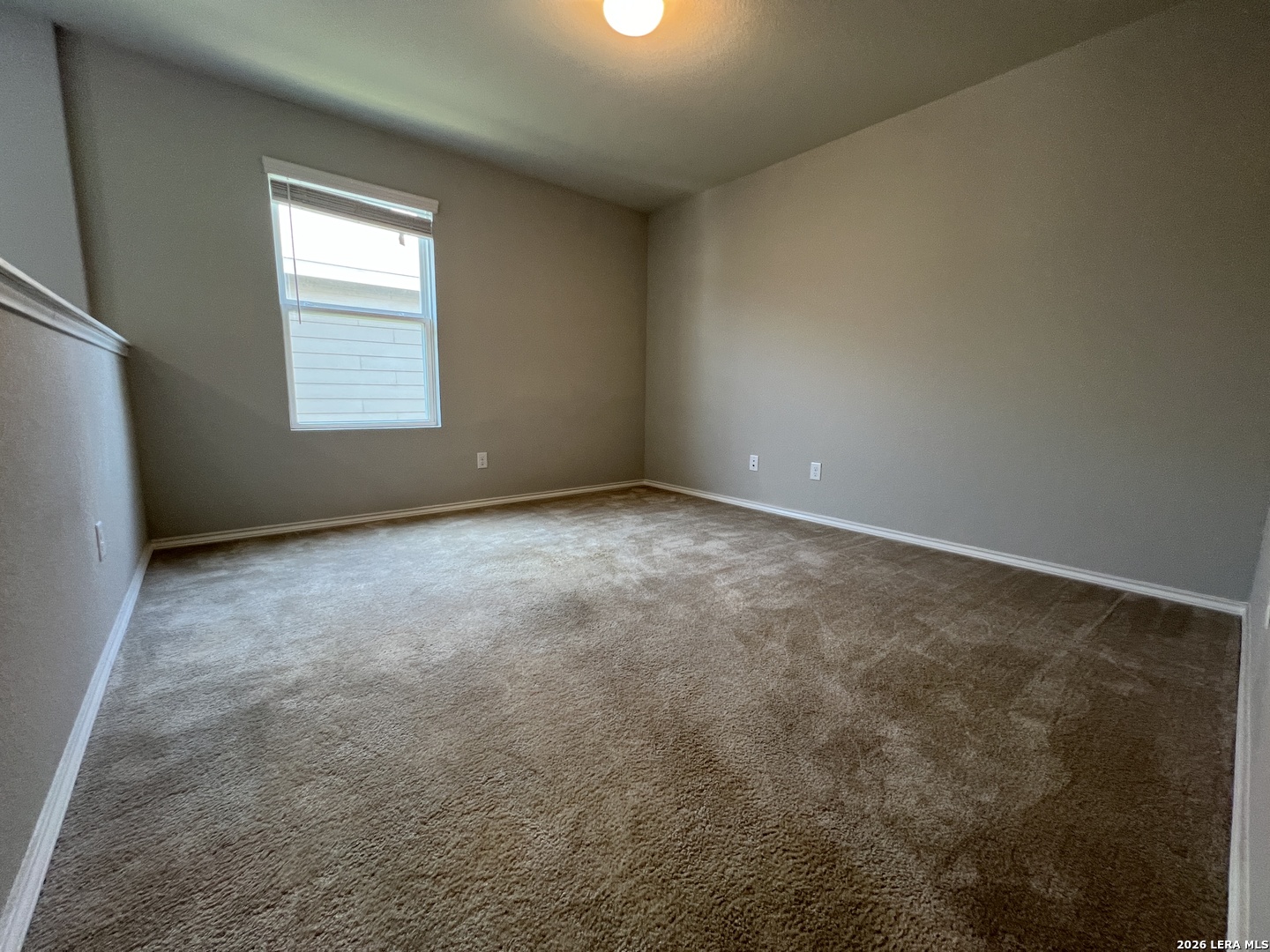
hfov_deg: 106.2
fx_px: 477
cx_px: 635
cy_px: 476
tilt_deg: -9.0
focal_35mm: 13
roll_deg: -0.8
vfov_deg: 89.9
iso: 125
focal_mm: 1.57
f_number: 1.8
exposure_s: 1/60
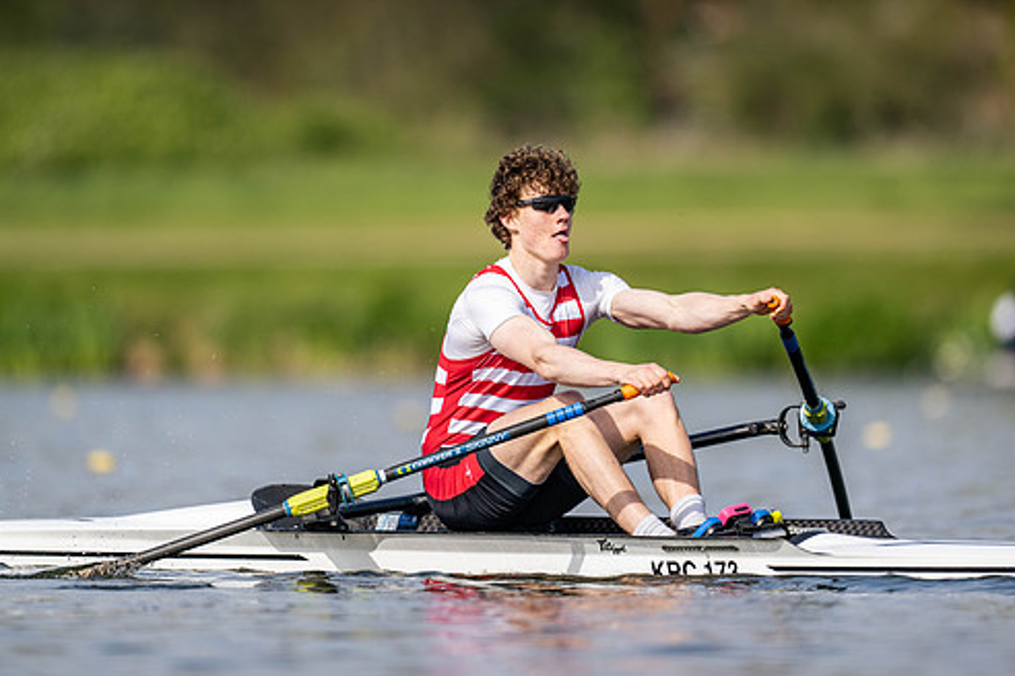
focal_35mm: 708
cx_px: 576
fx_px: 19960
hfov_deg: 2.9
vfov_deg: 1.9
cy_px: 290
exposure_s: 1/2500
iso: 250
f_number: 4
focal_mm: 600
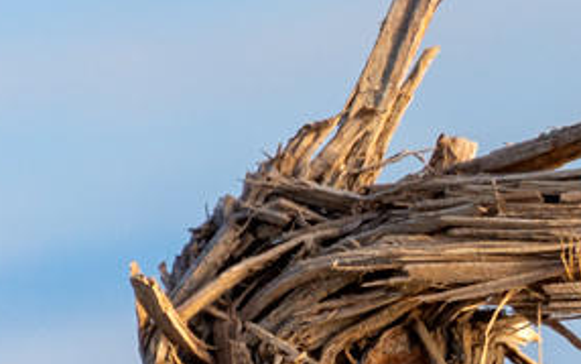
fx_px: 53303
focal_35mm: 3365
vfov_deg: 0.4
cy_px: 203
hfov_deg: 0.6
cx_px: 857
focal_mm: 600
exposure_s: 1/500
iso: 250
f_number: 6.3
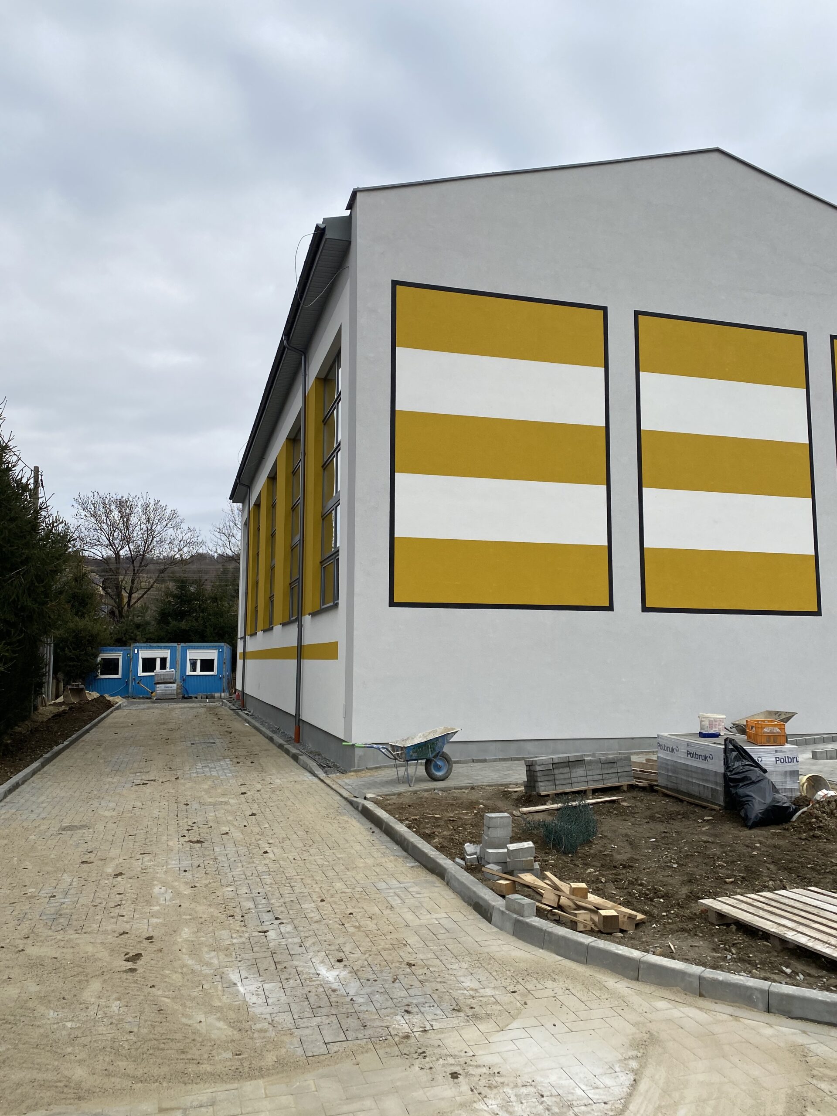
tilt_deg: +7.5
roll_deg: +0.5
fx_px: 838
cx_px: 418
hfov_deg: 53.1
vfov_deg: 67.3
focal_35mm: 26
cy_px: 558
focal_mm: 4.25
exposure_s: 1/3205
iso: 32
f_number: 1.8
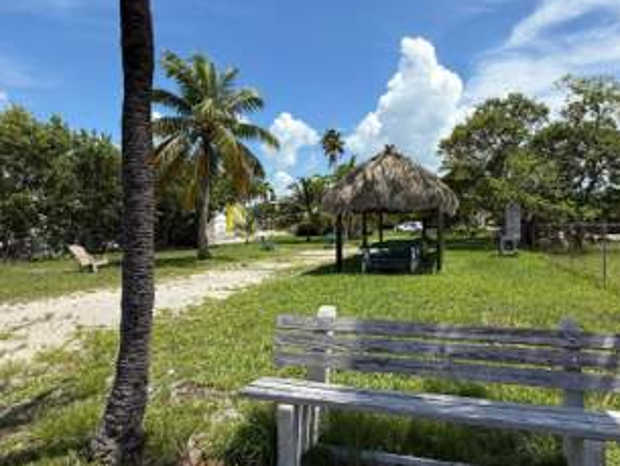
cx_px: 388
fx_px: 394
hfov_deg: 75.0
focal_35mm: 22
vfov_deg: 61.1
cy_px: 218
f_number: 2.2
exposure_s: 1/888
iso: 20
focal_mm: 2.22
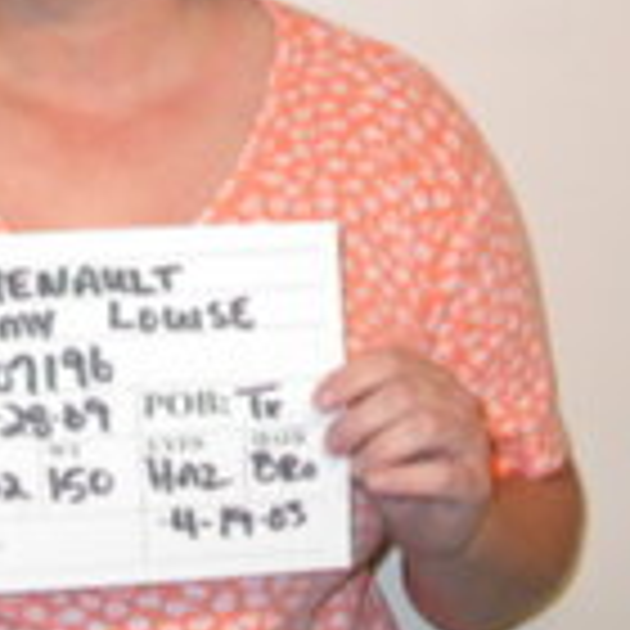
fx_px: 2553
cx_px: 43
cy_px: 115
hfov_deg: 13.9
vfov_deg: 14.0
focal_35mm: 124
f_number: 3
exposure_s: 1/60.3
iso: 100
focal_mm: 11.8
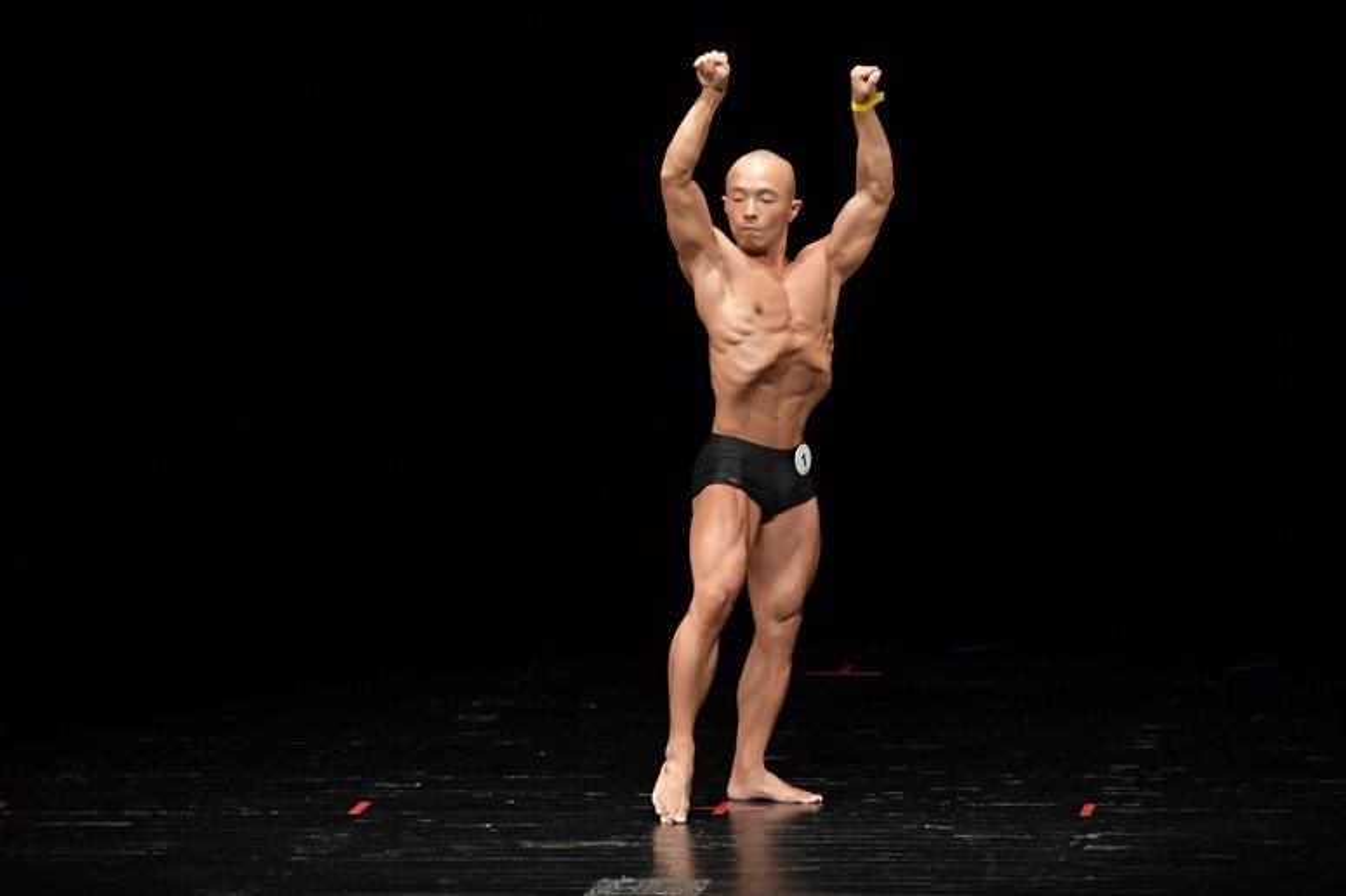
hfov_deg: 8.1
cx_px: 673
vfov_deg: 5.4
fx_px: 9530
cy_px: 448
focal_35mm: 255
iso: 3200
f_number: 5.6
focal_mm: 170
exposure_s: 1/400
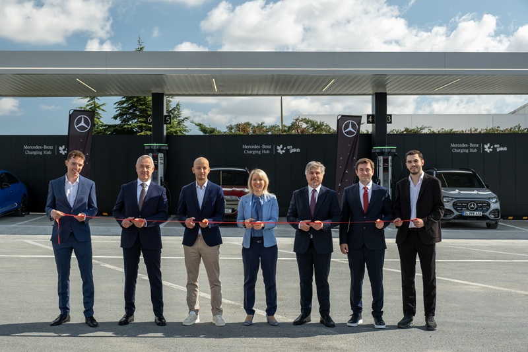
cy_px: 176
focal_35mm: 49
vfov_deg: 27.5
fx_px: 718
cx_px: 264
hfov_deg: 40.4
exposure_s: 1/200
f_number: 5
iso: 200
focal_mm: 32.9
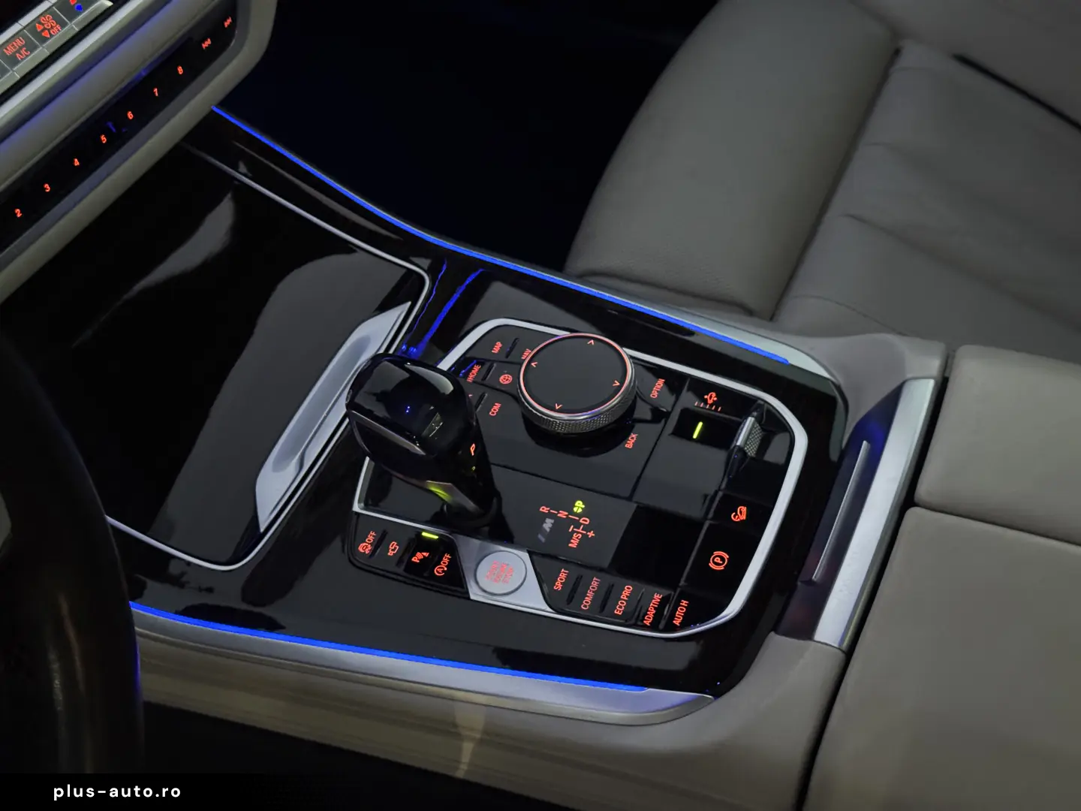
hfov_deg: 39.7
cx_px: 540
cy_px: 406
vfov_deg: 30.3
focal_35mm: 48
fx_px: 1499
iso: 800
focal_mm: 6.76
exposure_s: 1/20
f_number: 1.78
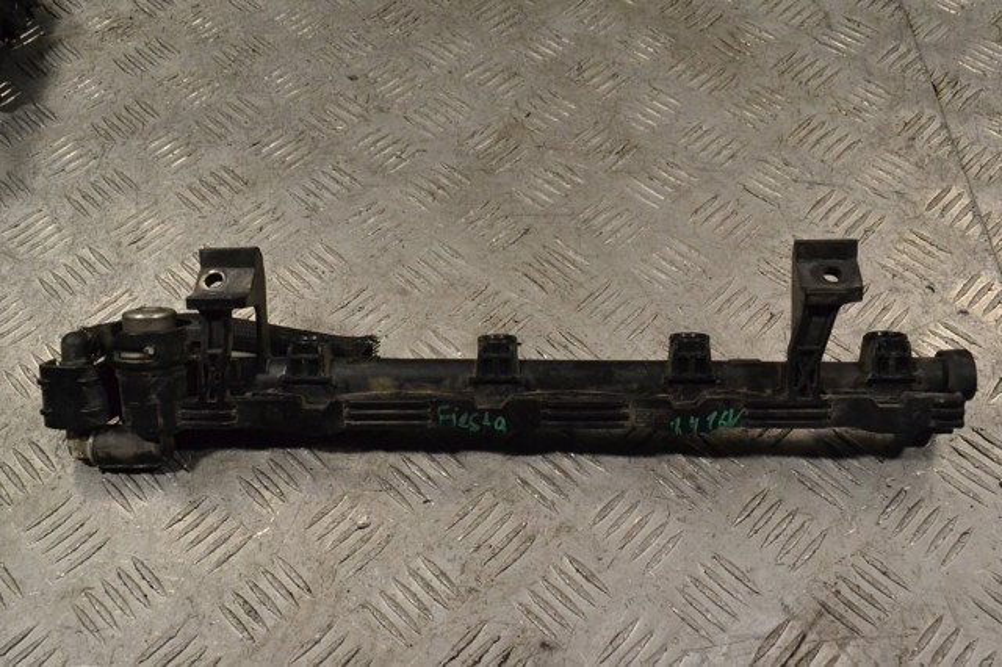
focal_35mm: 39
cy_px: 334
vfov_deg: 34.2
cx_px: 501
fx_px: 1085
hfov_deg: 49.6
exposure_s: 1/400
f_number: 10
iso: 3200
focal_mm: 26
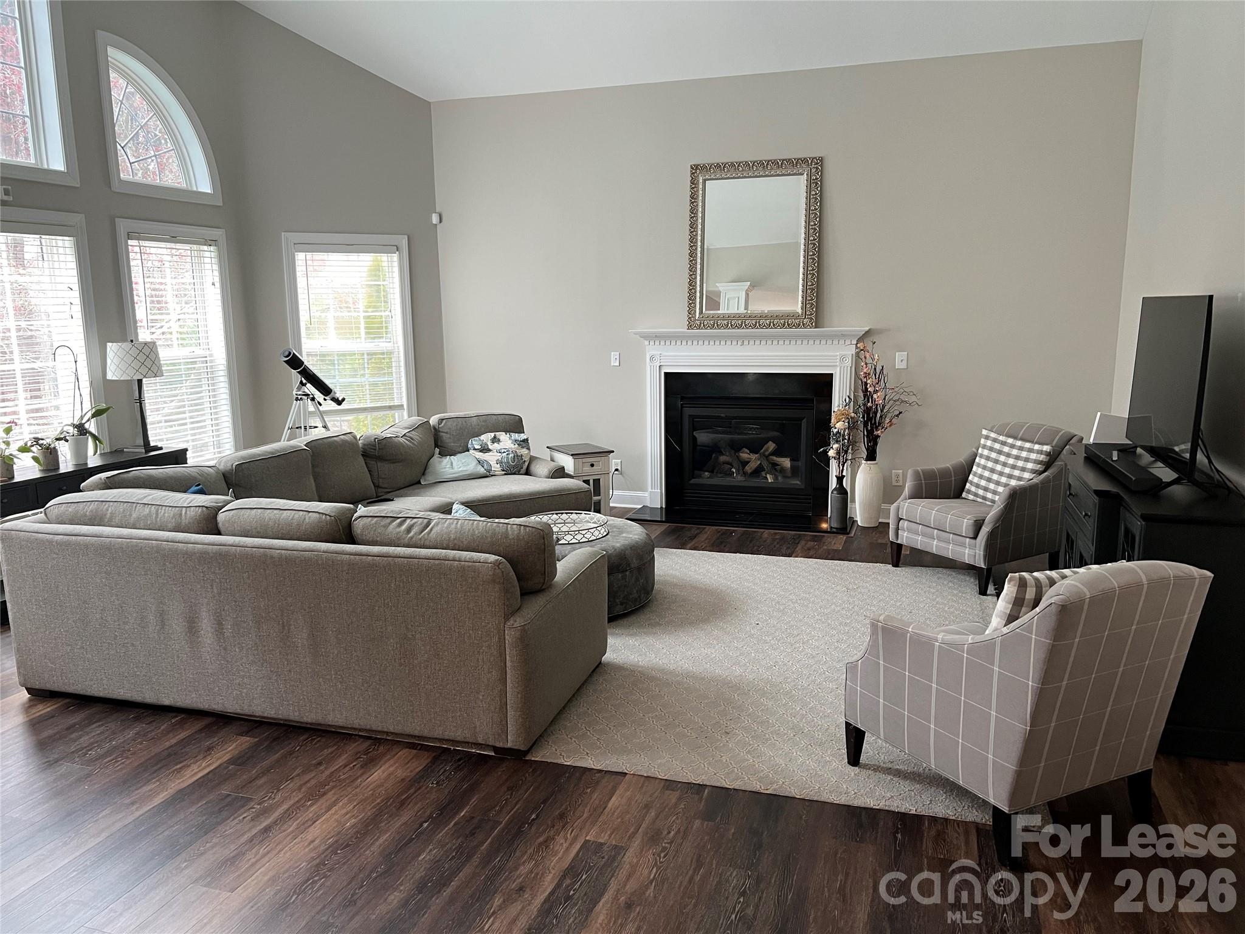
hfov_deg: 67.3
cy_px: 467
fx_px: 935
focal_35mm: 26
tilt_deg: -11.2
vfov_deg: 53.1
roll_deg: +0.9
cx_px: 622
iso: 125
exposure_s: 1/60
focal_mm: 5.7
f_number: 1.5
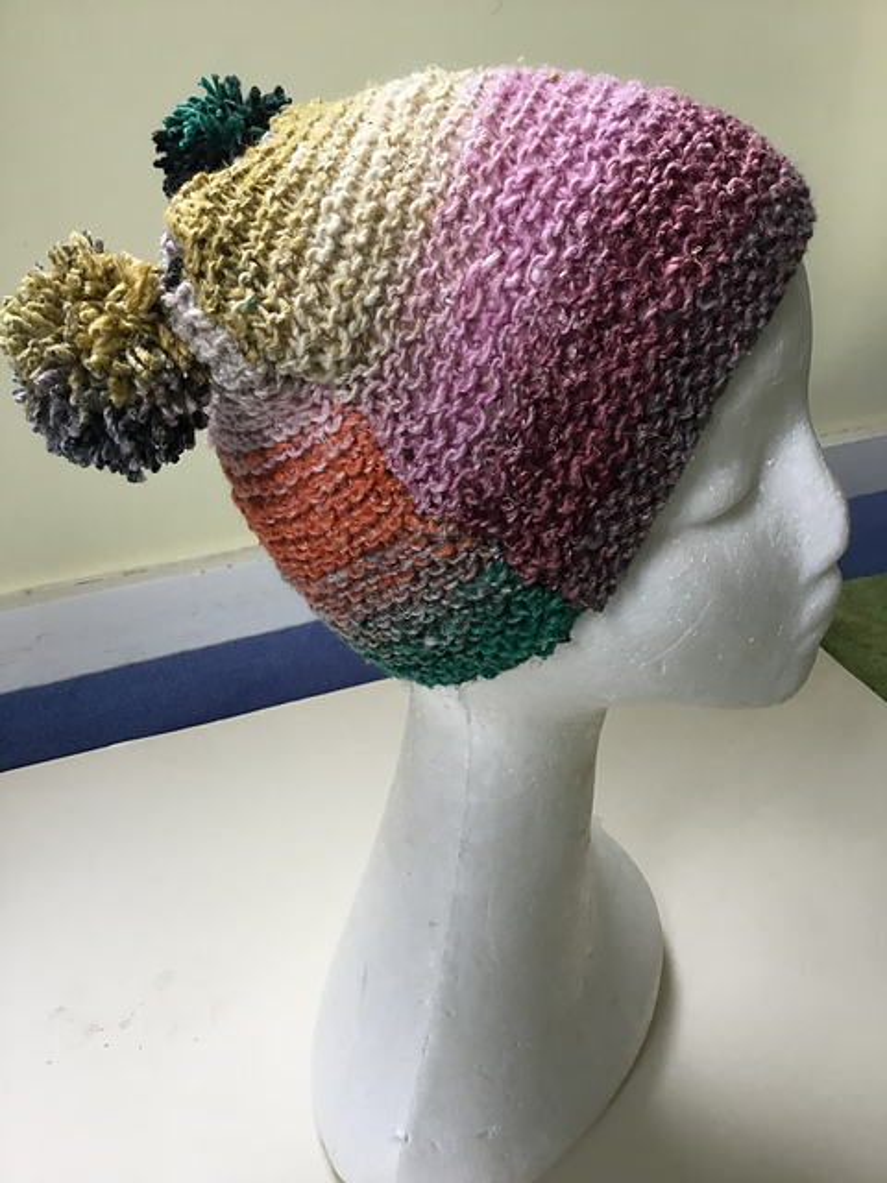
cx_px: 444
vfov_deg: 58.4
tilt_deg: -31.6
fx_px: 1059
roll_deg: -1.7
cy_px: 592
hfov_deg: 45.4
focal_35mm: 31
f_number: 2.4
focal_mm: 3.3
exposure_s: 1/33
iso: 100
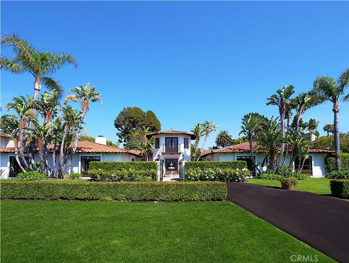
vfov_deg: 78.3
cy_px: 132
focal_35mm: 16
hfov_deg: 94.4
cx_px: 174
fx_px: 162
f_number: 14
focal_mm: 8
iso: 200
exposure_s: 1/100
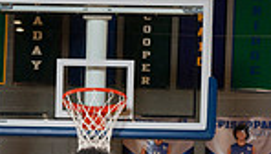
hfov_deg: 16.8
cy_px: 389
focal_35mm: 127
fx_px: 915
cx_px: 77
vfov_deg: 8.6
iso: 400
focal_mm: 40
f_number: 5.6
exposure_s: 1/250
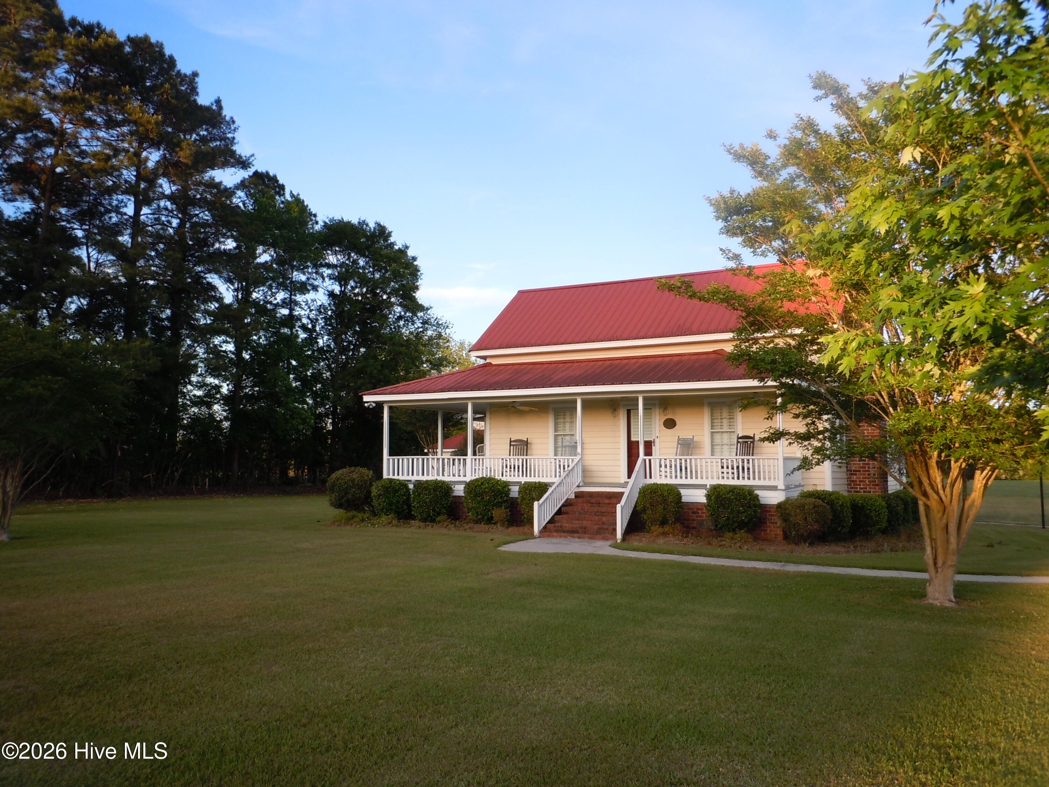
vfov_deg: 49.7
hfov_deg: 63.4
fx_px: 849
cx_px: 524
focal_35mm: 28
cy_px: 394
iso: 100
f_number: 3.7
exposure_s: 1/125
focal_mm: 5
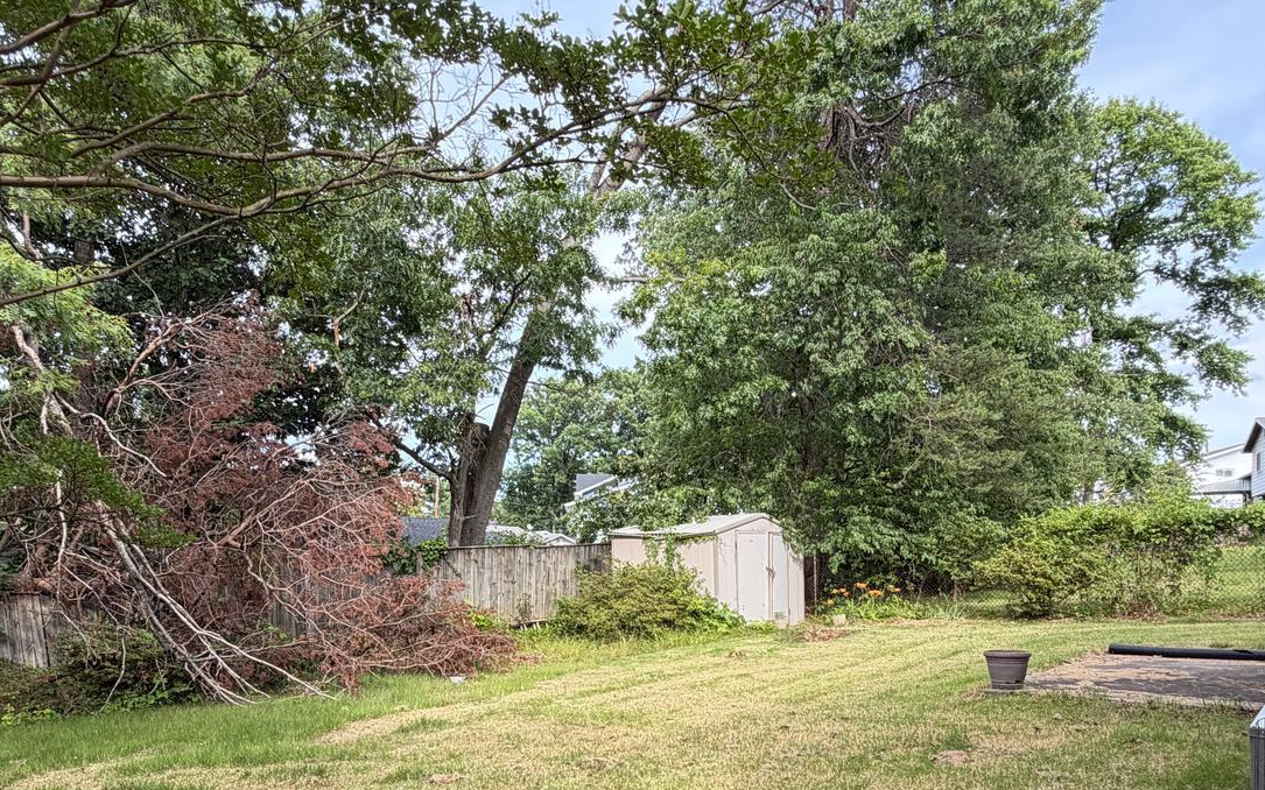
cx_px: 583
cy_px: 573
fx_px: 965
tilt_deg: +0.2
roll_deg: -0.9
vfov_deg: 43.4
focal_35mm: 28
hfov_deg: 66.4
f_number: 2.2
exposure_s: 1/331
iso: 50
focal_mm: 2.22
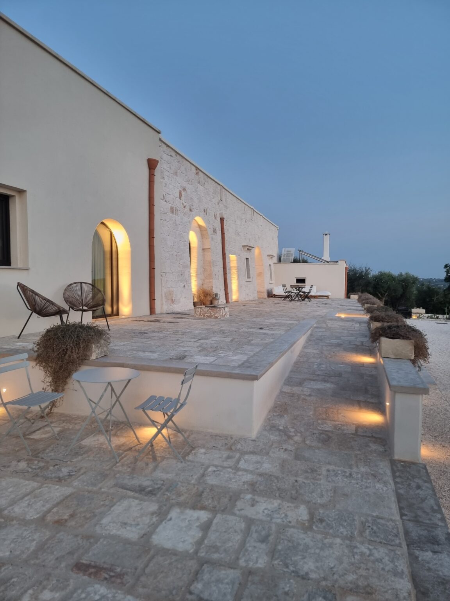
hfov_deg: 56.8
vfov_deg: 71.6
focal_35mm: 24
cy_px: 300
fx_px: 416
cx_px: 225
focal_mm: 6.7
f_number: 1.8
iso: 200
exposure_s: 1/50
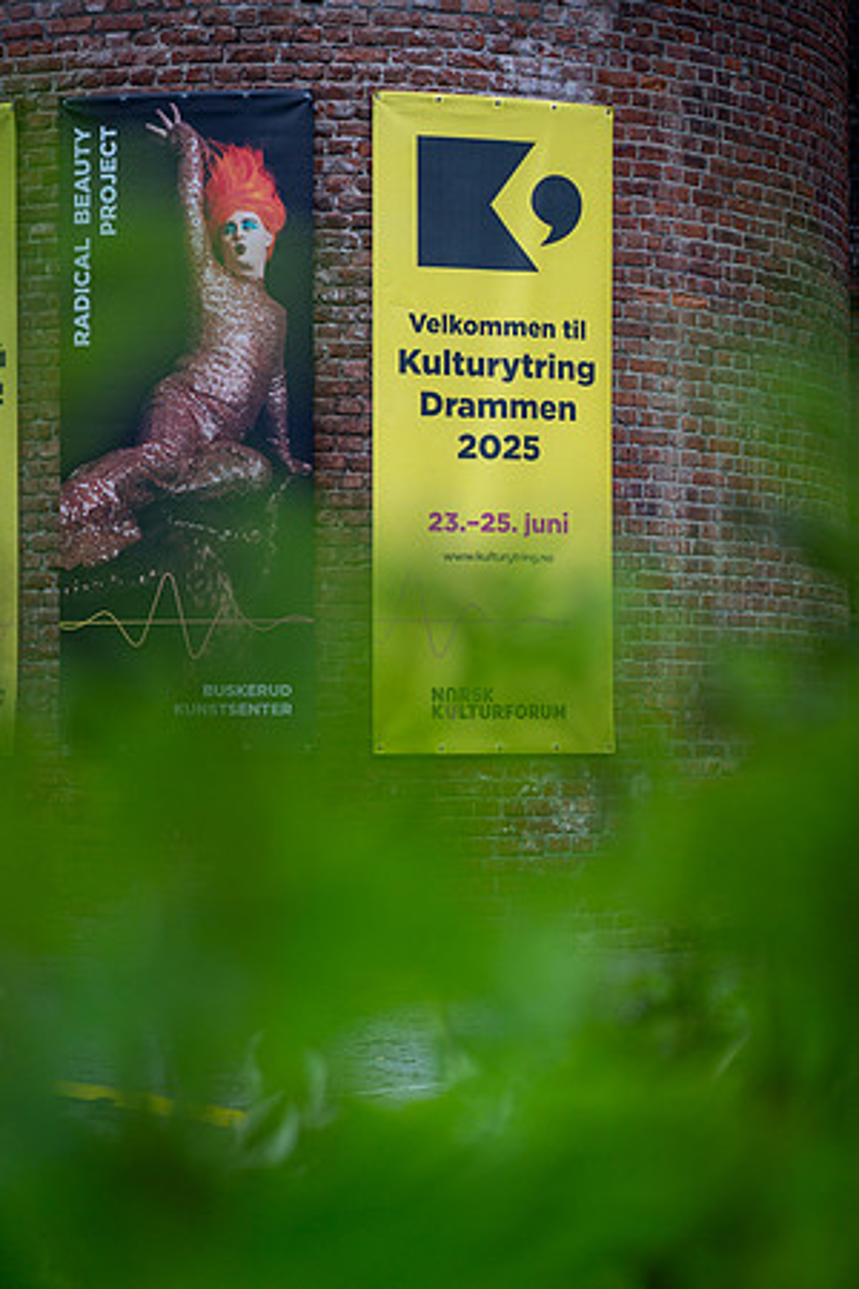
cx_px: 430
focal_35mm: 85
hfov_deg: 16.1
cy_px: 644
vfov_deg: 23.9
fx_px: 3042
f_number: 1.4
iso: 250
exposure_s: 1/3200
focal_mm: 85
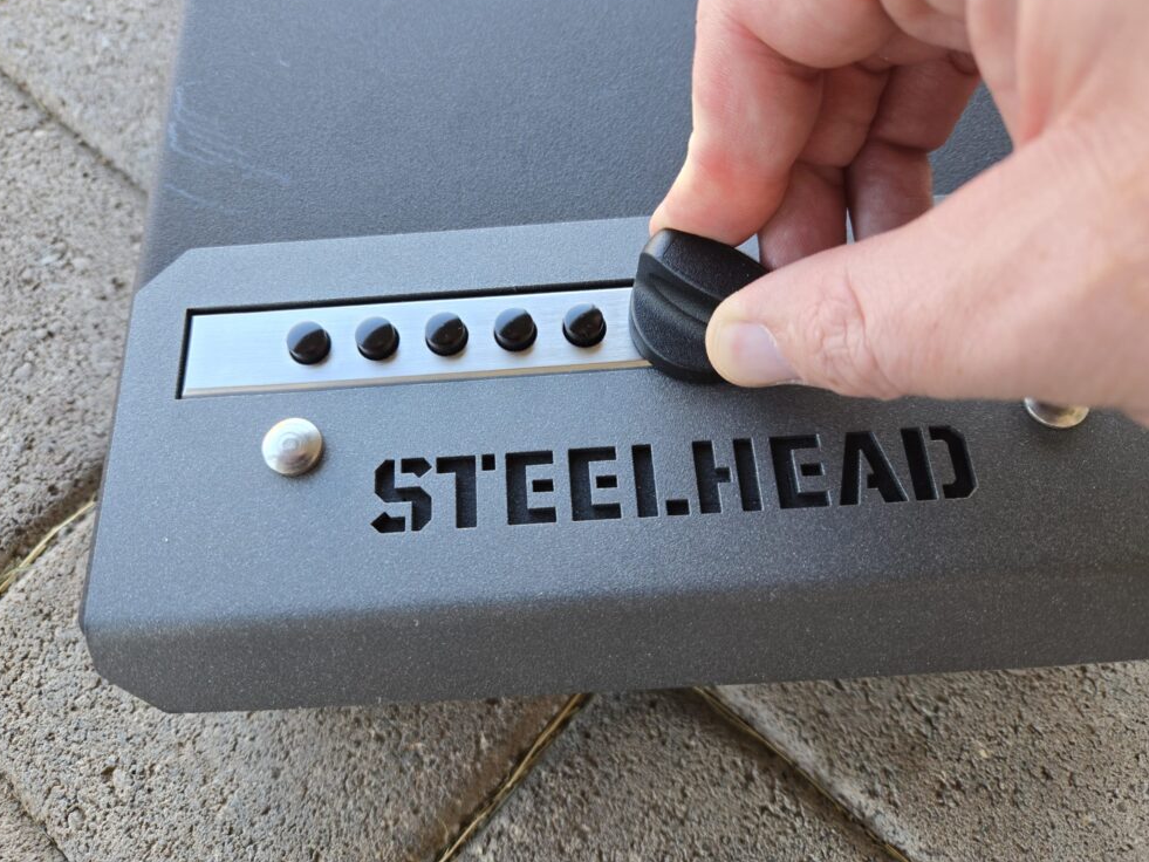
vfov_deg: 56.8
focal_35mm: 24
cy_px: 413
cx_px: 552
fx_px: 797
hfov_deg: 71.6
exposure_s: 1/180
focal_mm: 5.4
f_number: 1.8
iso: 80
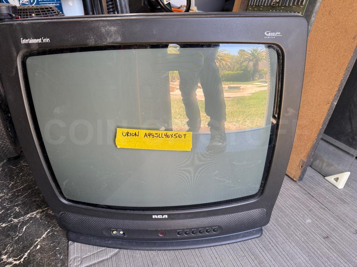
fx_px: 248
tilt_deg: -26.0
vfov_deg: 56.8
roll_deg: +0.4
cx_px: 178
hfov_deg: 71.6
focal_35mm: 24
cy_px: 134
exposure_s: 1/121
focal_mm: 6.76
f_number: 1.78
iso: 125
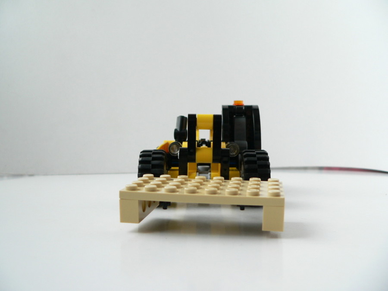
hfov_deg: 51.4
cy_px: 146
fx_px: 404
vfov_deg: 39.7
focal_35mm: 36
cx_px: 194
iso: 80
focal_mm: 6
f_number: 2.8
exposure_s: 1/100
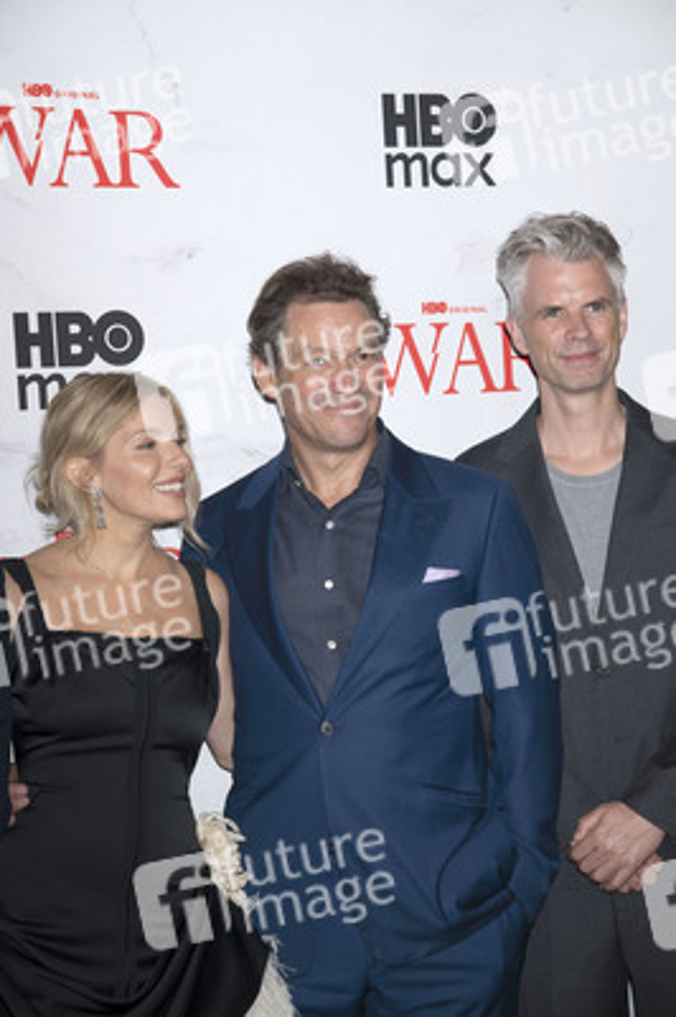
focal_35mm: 86
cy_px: 508
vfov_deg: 23.7
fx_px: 2426
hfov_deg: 15.9
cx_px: 338
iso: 640
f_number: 6.3
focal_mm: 86
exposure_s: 1/200
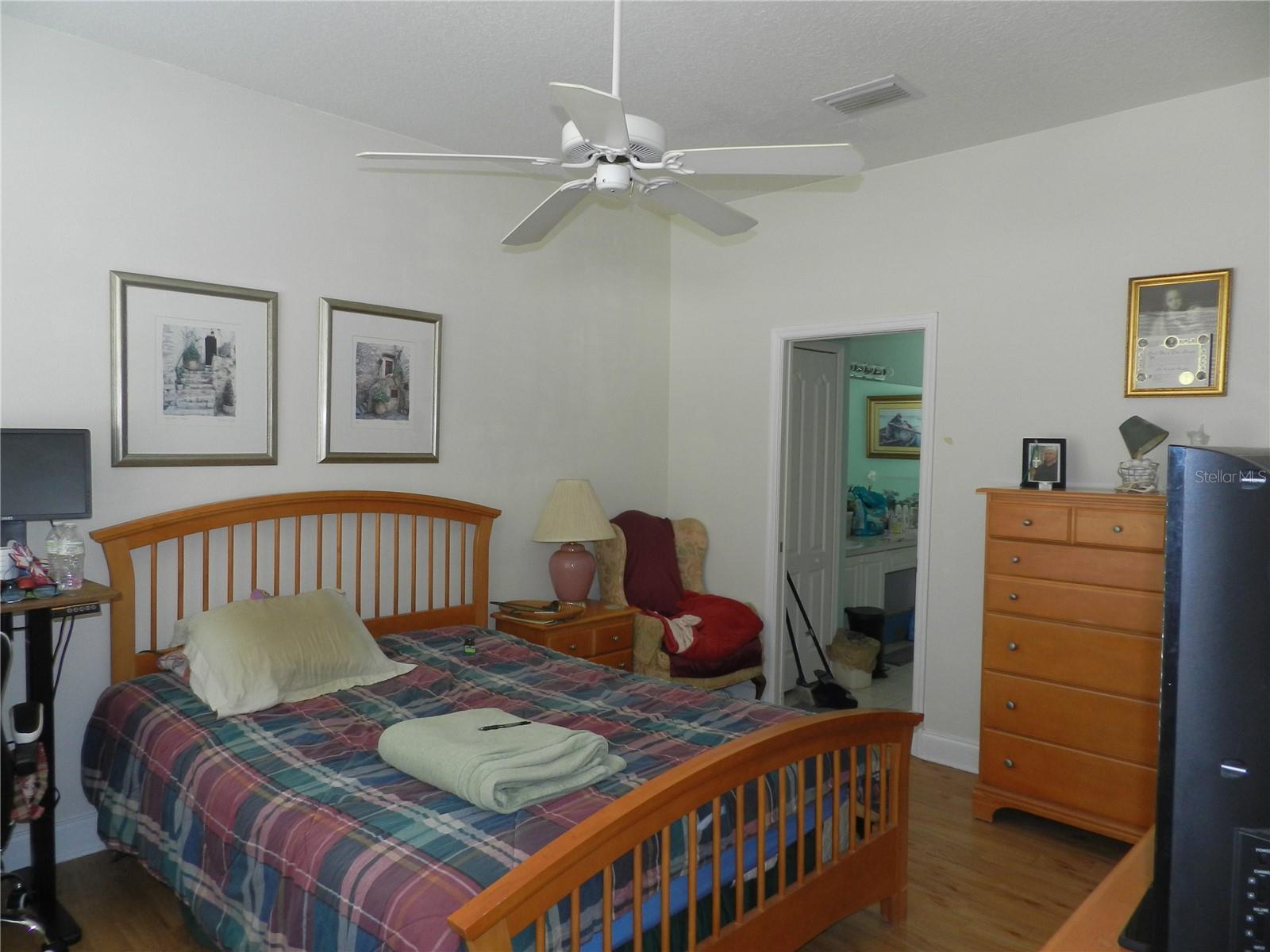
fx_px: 844
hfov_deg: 73.9
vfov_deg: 58.9
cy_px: 476
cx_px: 635
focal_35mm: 23
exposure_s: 1/30
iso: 200
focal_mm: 4
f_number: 3.4
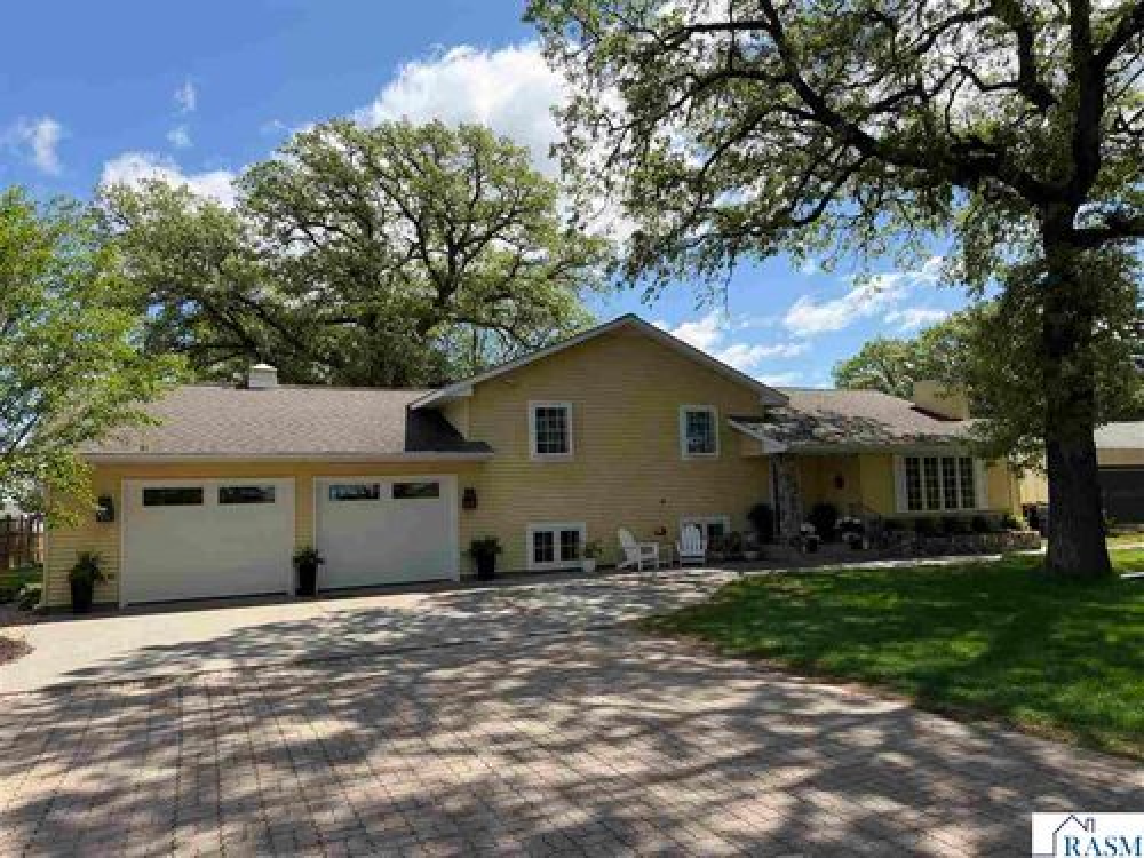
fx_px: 793
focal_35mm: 24
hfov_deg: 71.6
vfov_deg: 56.8
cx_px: 572
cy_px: 429
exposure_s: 1/4405
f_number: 1.78
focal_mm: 6.76
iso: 100
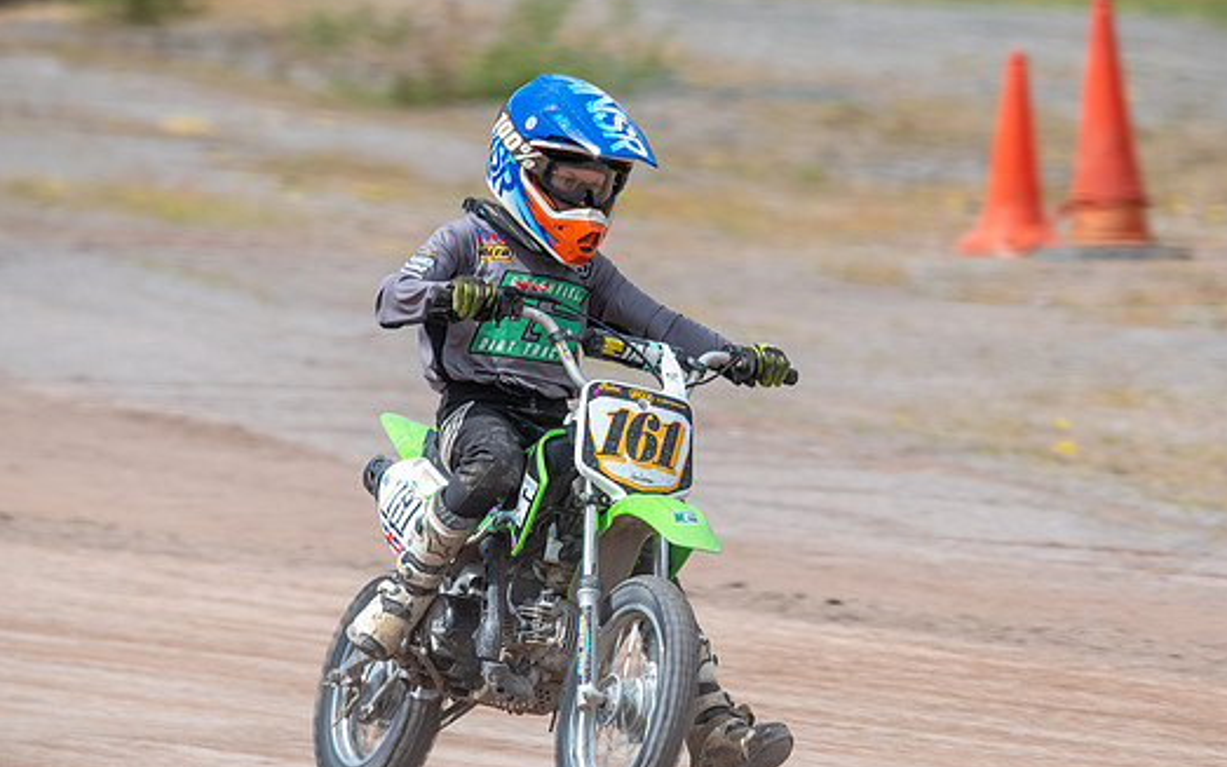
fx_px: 22574
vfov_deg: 1.9
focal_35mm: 675
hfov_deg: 3.1
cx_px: 729
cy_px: 500
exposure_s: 1/320
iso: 160
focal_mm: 460
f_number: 8
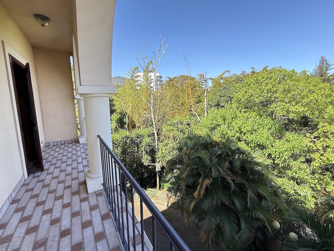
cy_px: 121
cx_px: 169
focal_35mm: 15
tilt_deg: -8.0
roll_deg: +0.7
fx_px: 145
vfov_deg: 81.7
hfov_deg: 98.2
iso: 64
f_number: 2.2
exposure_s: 1/284
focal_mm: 2.22
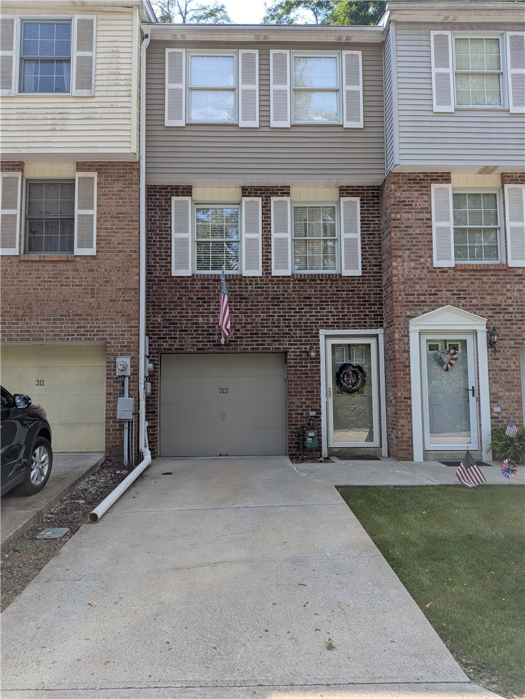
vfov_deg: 71.6
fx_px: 485
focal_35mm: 24
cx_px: 262
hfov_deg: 56.8
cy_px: 350
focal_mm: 4.53
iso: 27
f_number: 1.7
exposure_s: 1/542
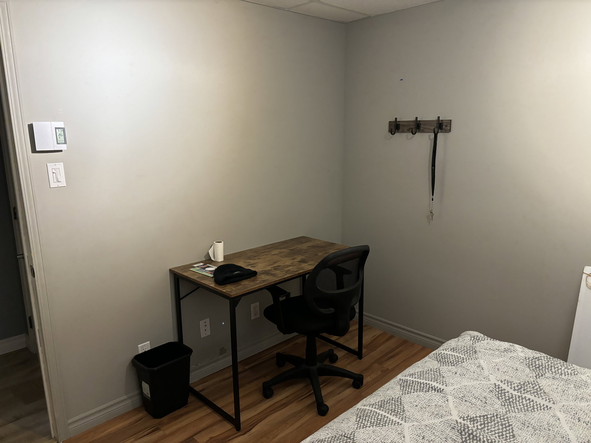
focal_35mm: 26
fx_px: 444
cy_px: 222
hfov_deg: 67.3
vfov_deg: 53.1
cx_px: 296
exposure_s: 1/60
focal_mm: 5.96
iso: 400
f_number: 1.6
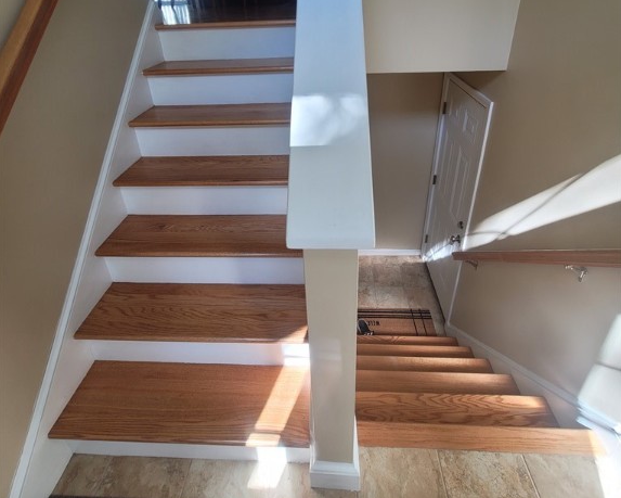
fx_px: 313
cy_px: 145
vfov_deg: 73.3
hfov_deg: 89.6
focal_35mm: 17
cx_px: 311
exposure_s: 1/59
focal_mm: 2.2
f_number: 2.2
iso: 64
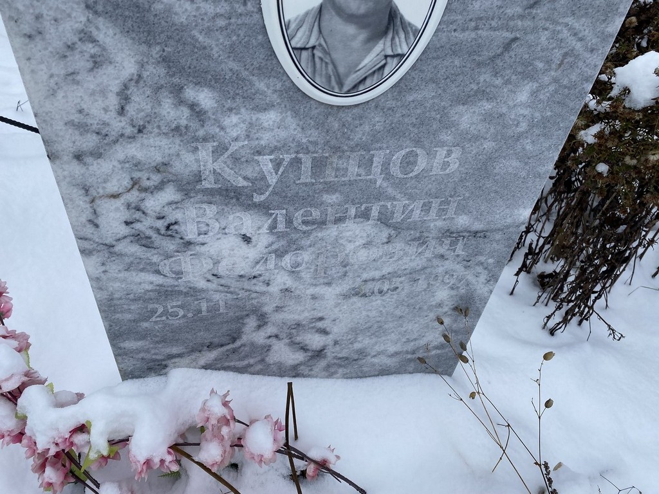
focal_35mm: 26
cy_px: 247
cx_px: 330
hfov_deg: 67.3
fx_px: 495
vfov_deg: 53.1
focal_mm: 4.25
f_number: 1.8
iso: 32
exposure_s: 1/890
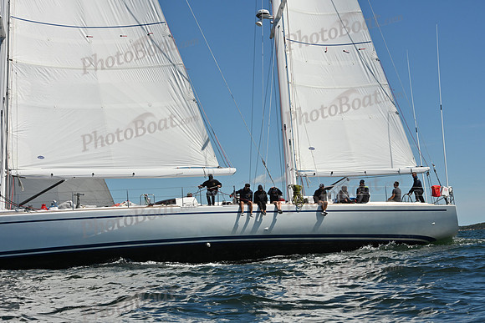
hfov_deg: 28.8
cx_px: 242
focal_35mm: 70
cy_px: 162
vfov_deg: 19.5
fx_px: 943
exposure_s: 1/800
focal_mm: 70
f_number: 14
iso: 320
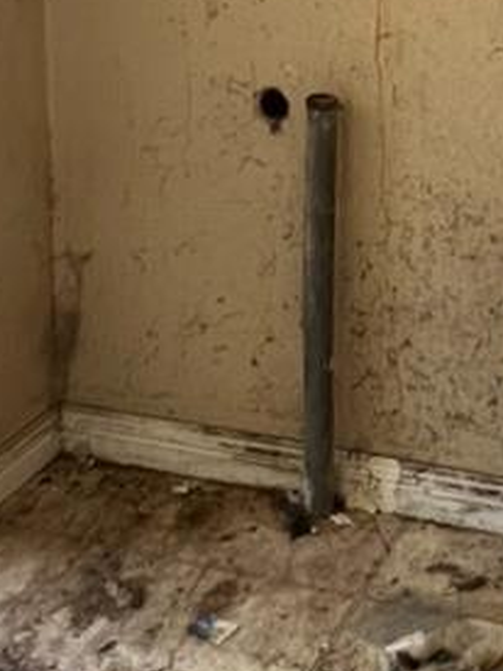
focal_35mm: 71
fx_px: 1377
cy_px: -2
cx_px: 341
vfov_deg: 26.0
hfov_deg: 20.6
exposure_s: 1/99
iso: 160
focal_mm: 1.57
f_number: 1.8
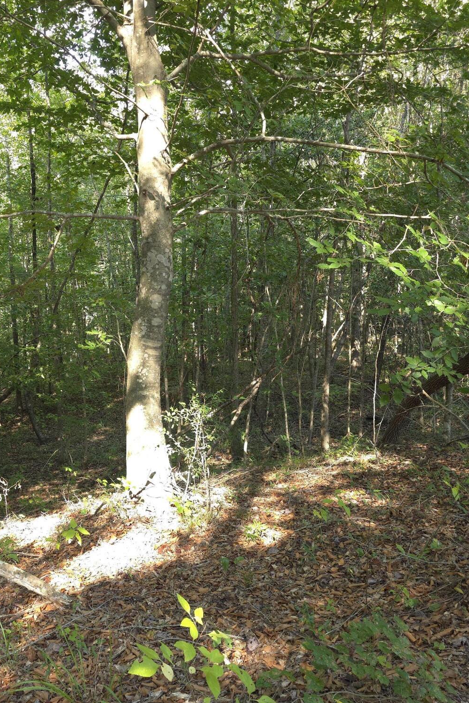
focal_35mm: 32
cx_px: 145
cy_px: 364
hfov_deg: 40.5
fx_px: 625
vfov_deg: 58.7
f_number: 1.7
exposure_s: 1/60
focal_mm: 6.3
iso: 64
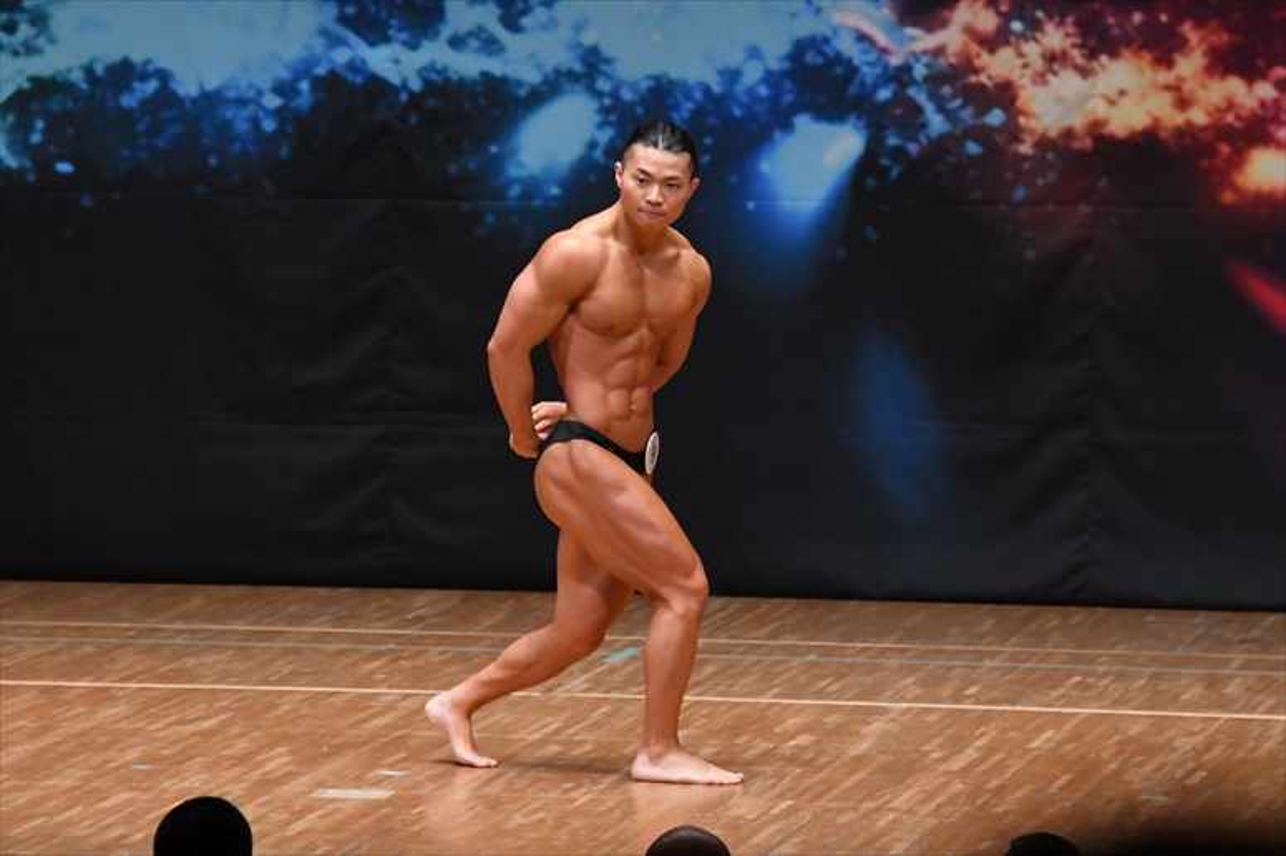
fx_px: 10176
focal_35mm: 285
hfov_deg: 7.2
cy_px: 428
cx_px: 643
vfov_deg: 4.8
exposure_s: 1/400
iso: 5000
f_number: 5.6
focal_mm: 190
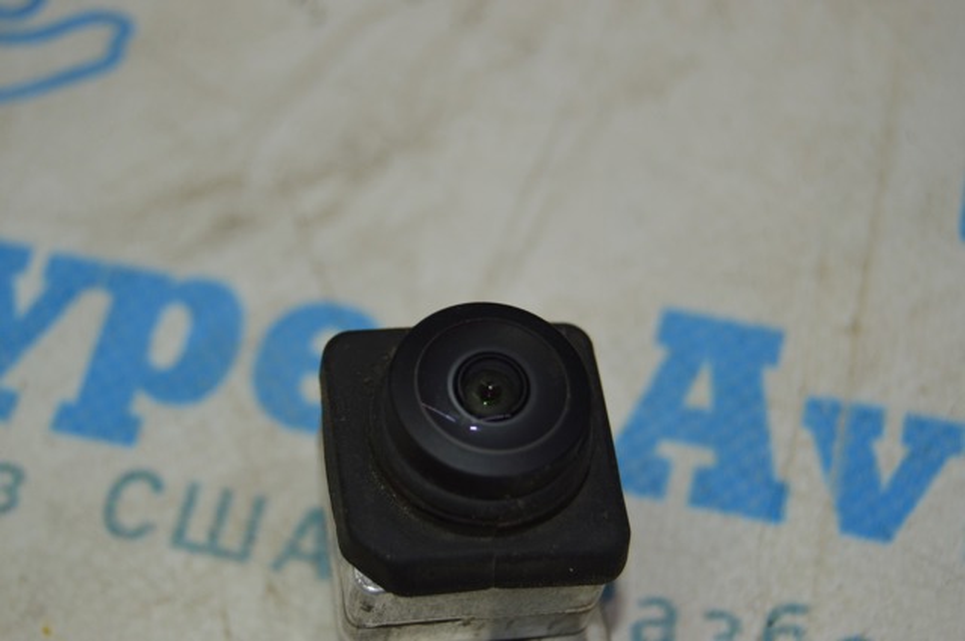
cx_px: 482
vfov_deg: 16.5
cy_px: 320
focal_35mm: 82
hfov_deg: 24.6
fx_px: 2209
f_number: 5.6
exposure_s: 1/60
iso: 400
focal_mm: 55
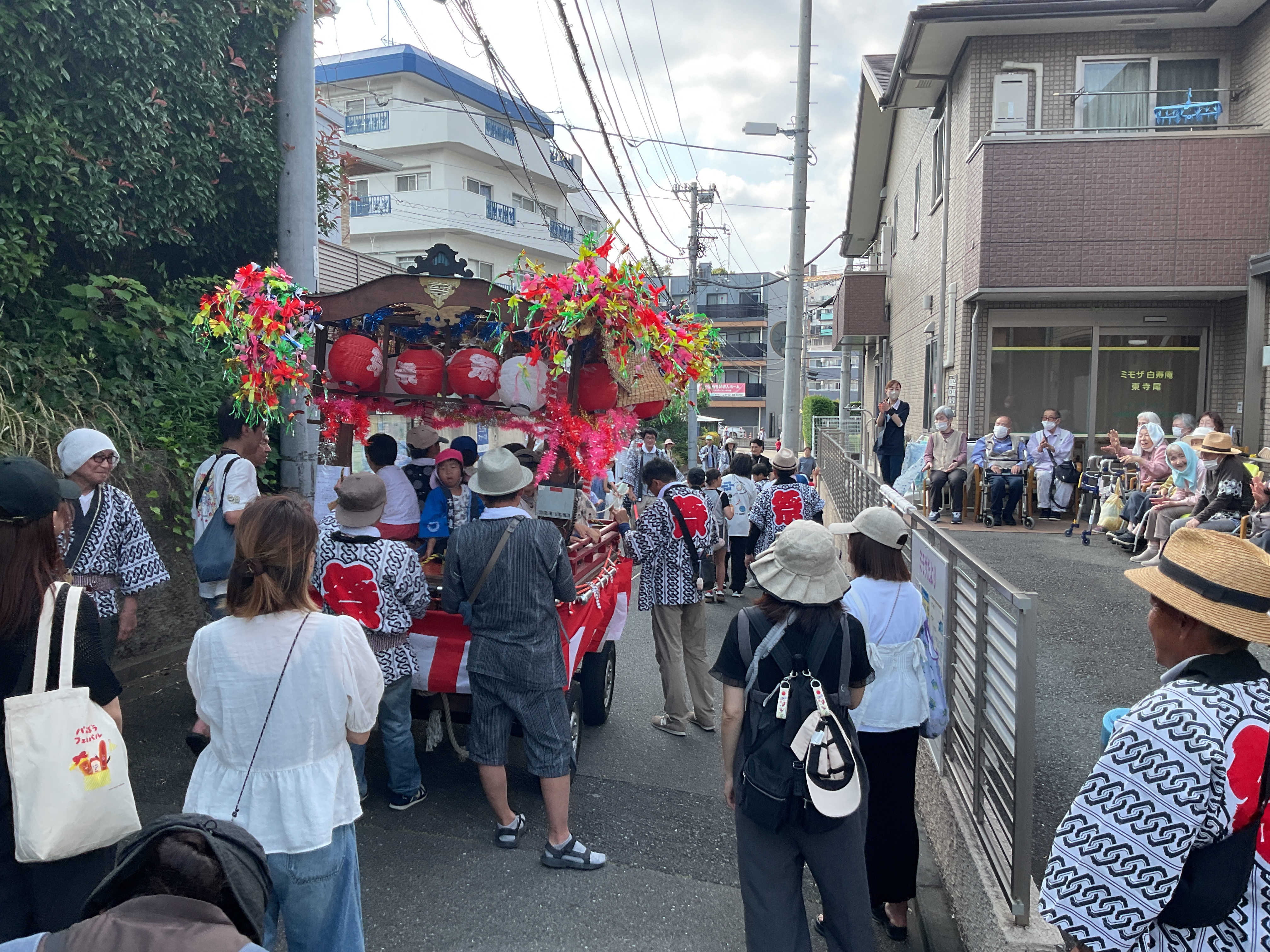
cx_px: 635
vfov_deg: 48.2
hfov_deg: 61.7
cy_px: 476
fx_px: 1064
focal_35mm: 29
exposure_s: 1/370
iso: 16
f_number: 1.8
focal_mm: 3
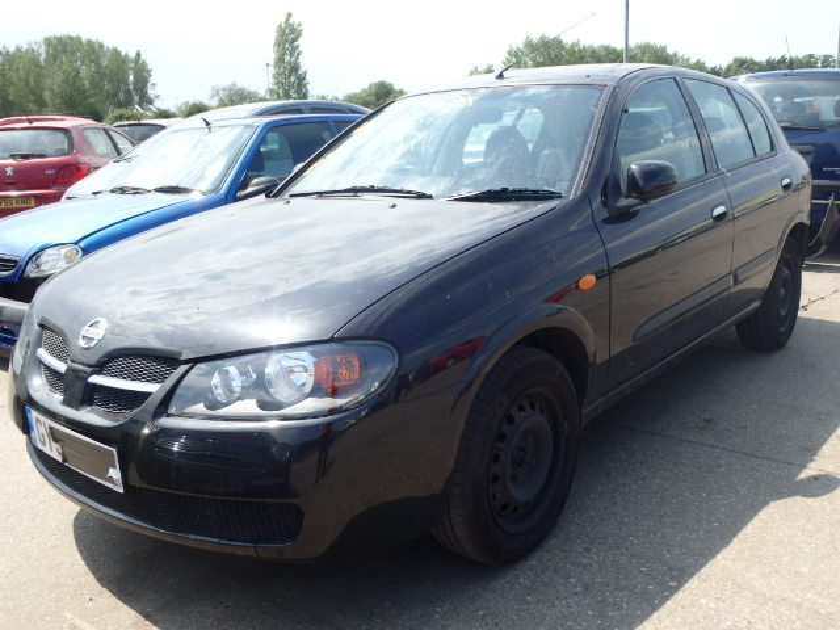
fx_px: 777
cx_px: 420
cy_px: 315
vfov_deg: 44.2
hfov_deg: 56.8
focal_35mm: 32
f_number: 4.2
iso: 125
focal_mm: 5.7
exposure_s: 1/400
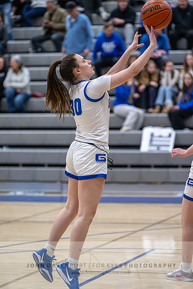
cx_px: 96
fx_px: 1246
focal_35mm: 155
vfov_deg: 13.2
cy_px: 144
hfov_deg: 8.9
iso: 6400
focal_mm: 155
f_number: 2.8
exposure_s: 1/1000
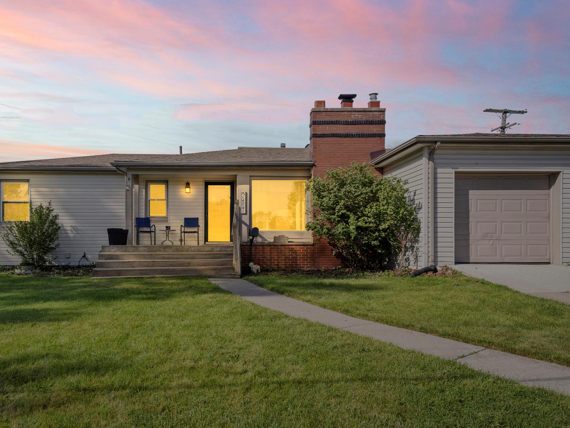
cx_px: 232
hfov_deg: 68.8
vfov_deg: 54.8
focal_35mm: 25
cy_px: 231
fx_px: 412
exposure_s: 1/250
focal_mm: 21
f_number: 8
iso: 500
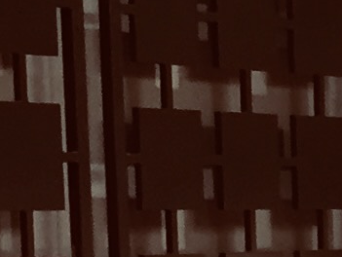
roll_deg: +1.9
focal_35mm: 205
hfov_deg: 9.0
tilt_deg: -7.2
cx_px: 696
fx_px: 2027
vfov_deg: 6.7
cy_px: 703
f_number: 2.2
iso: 100
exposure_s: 1/33
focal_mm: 4.15
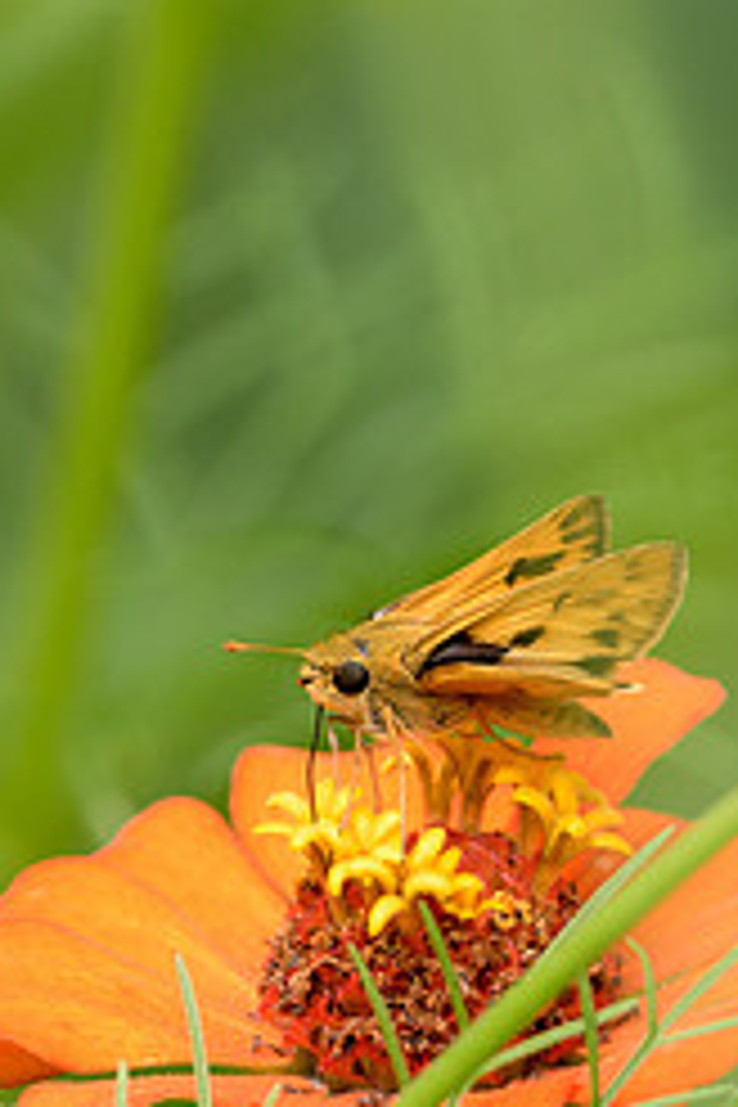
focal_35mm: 1370
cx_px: 436
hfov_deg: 1.0
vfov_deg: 1.5
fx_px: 42124
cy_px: 1004
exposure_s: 1/250
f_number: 5.6
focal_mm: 500
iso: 220
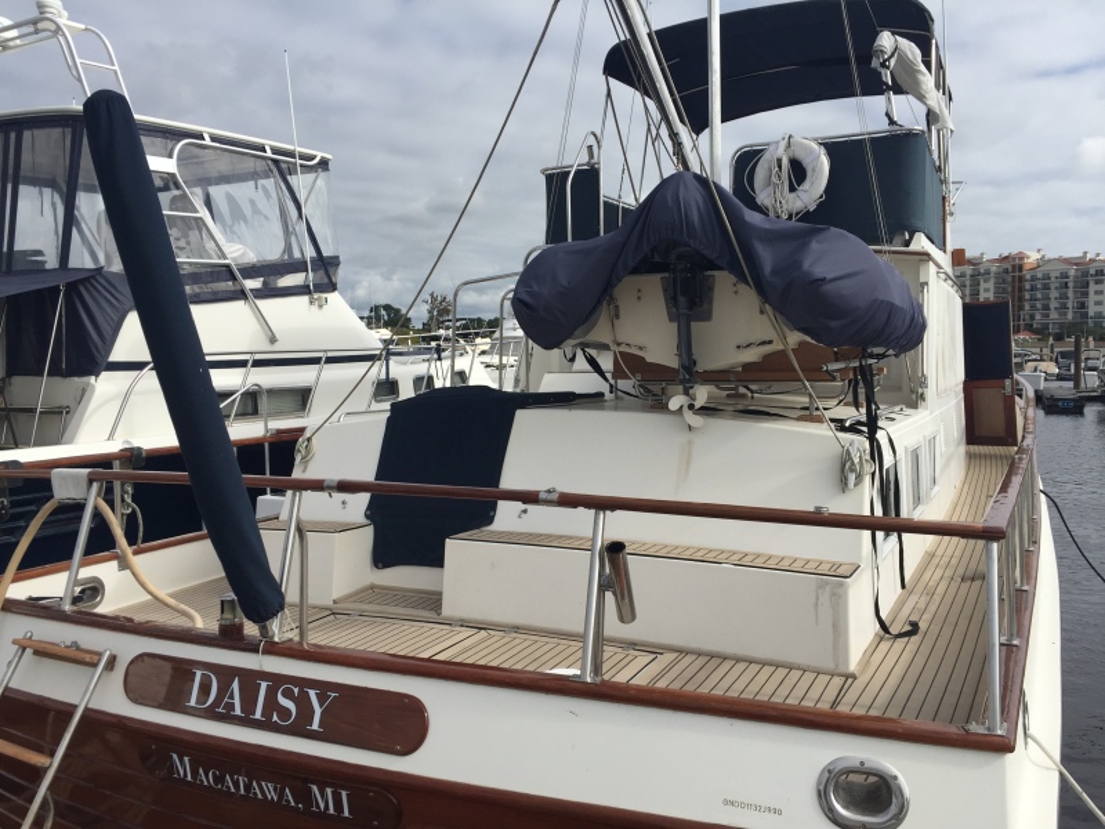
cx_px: 552
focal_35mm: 29
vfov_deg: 48.2
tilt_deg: -5.0
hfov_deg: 61.7
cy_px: 414
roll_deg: -0.8
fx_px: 926
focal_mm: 4.15
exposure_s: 1/2639
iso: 32
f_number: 2.2
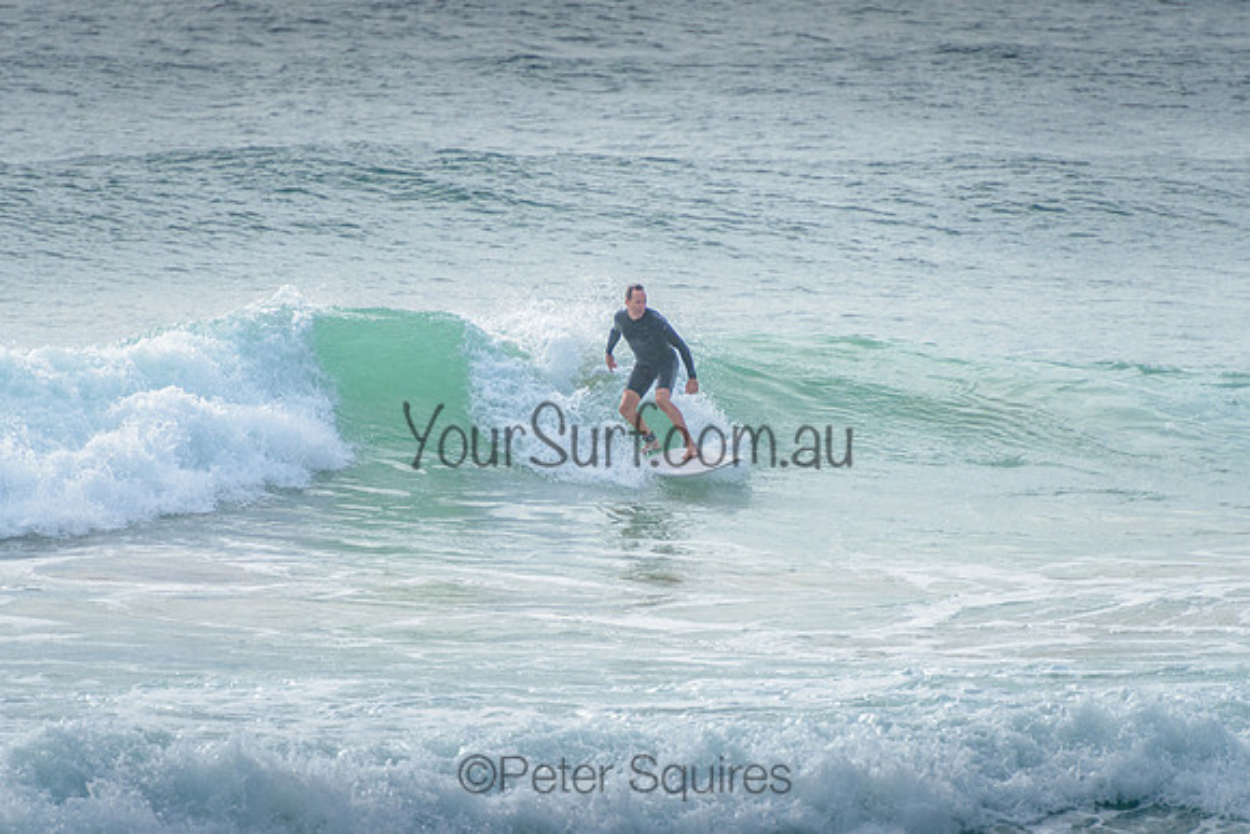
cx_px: 613
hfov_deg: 4.2
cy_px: 390
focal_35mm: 490
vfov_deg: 2.8
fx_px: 17032
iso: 220
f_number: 5.6
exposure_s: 1/2000
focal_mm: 400
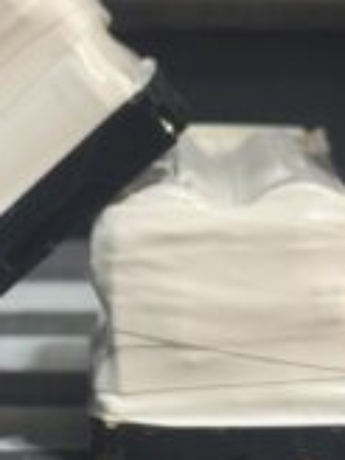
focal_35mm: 136
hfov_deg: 10.9
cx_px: 191
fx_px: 1807
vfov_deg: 14.4
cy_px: 376
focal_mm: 6.76
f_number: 1.78
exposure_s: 1/40
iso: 400
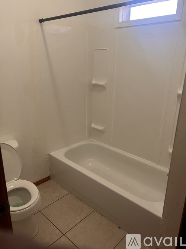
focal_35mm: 26
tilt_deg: -18.2
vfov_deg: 67.3
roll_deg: -2.0
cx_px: 93
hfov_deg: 53.0
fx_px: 186
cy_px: 124
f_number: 1.5
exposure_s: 1/60
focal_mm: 5.7
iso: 125
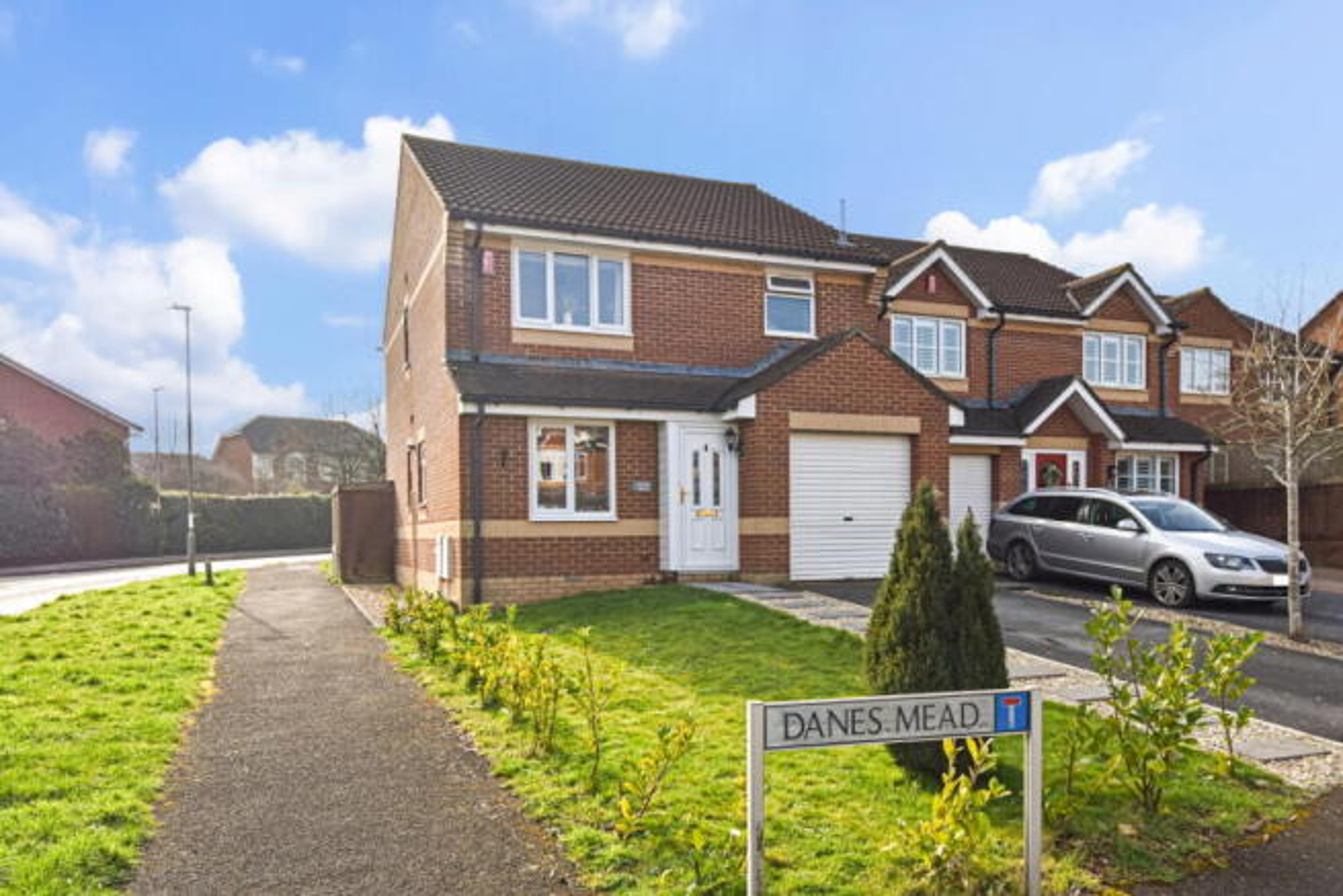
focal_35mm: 24
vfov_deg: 53.2
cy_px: 448
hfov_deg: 73.7
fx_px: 895
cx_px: 672
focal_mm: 16
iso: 140
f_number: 8
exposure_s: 1/250
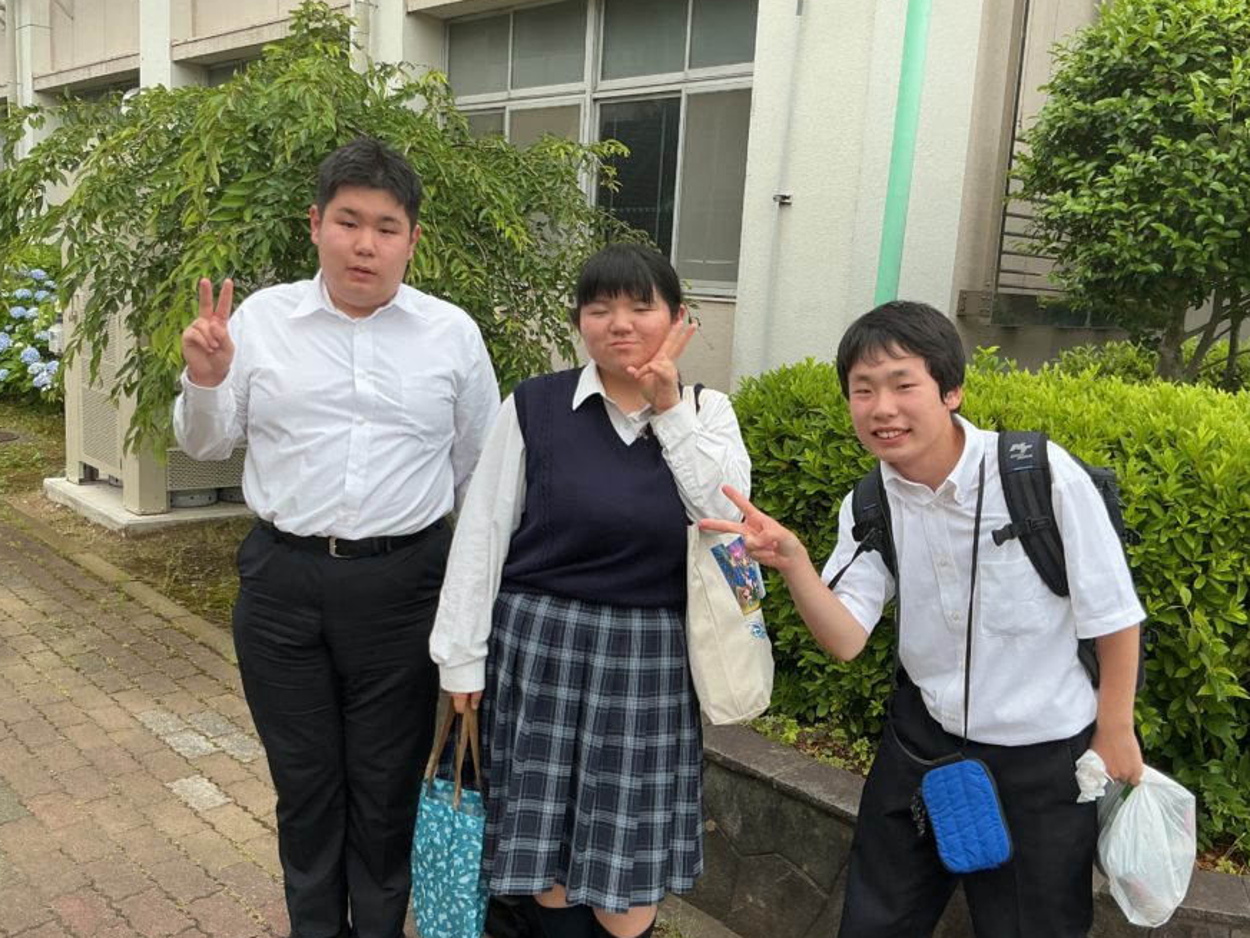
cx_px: 634
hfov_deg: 53.9
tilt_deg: -10.8
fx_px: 1228
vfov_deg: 41.8
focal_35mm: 34
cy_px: 495
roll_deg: -2.5
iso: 16
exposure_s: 1/119
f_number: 1.8
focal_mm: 3
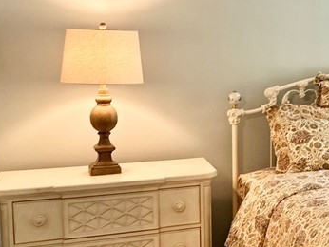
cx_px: 460
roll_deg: -1.3
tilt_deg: -4.6
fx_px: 675
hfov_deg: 23.3
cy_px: 89
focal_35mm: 71
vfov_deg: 20.7
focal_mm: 6.86
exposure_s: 1/60
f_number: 1.78
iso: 125
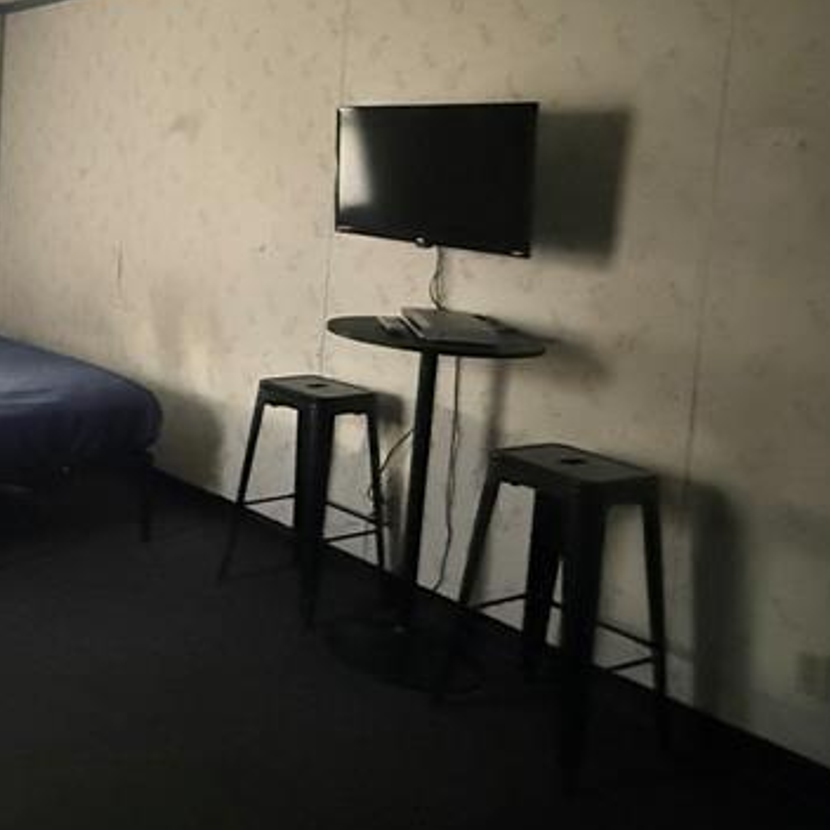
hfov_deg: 39.3
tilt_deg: -3.3
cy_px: 241
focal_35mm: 36
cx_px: -42
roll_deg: -1.7
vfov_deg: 45.0
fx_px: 977
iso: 1600
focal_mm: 2.22
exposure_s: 1/40
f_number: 2.2
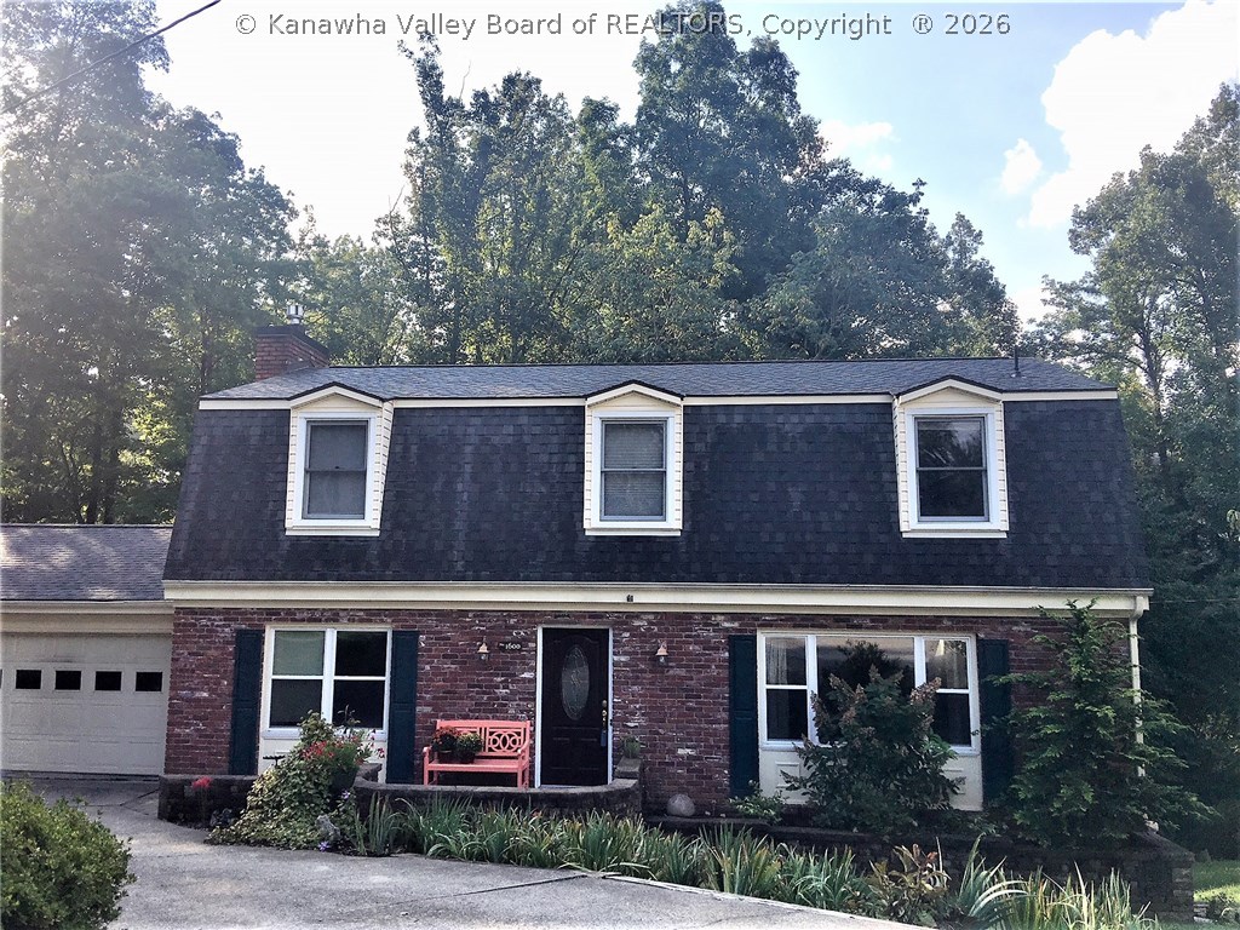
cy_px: 465
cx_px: 620
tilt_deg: +7.5
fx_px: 1039
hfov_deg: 61.7
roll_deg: -0.5
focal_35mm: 29
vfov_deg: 48.2
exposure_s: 1/615
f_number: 2.2
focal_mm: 4.15
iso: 25
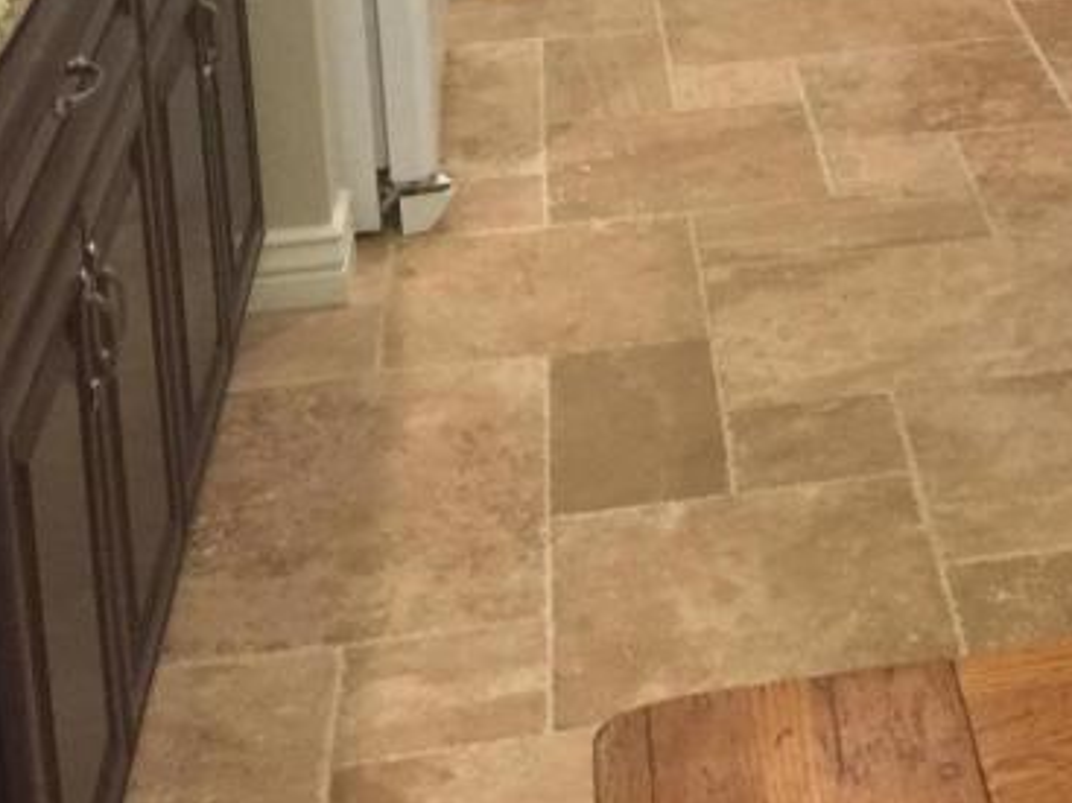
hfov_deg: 22.9
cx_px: 1151
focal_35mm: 81
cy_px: -266
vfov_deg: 17.0
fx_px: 2508
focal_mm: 4.15
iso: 100
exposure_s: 1/15
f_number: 2.2
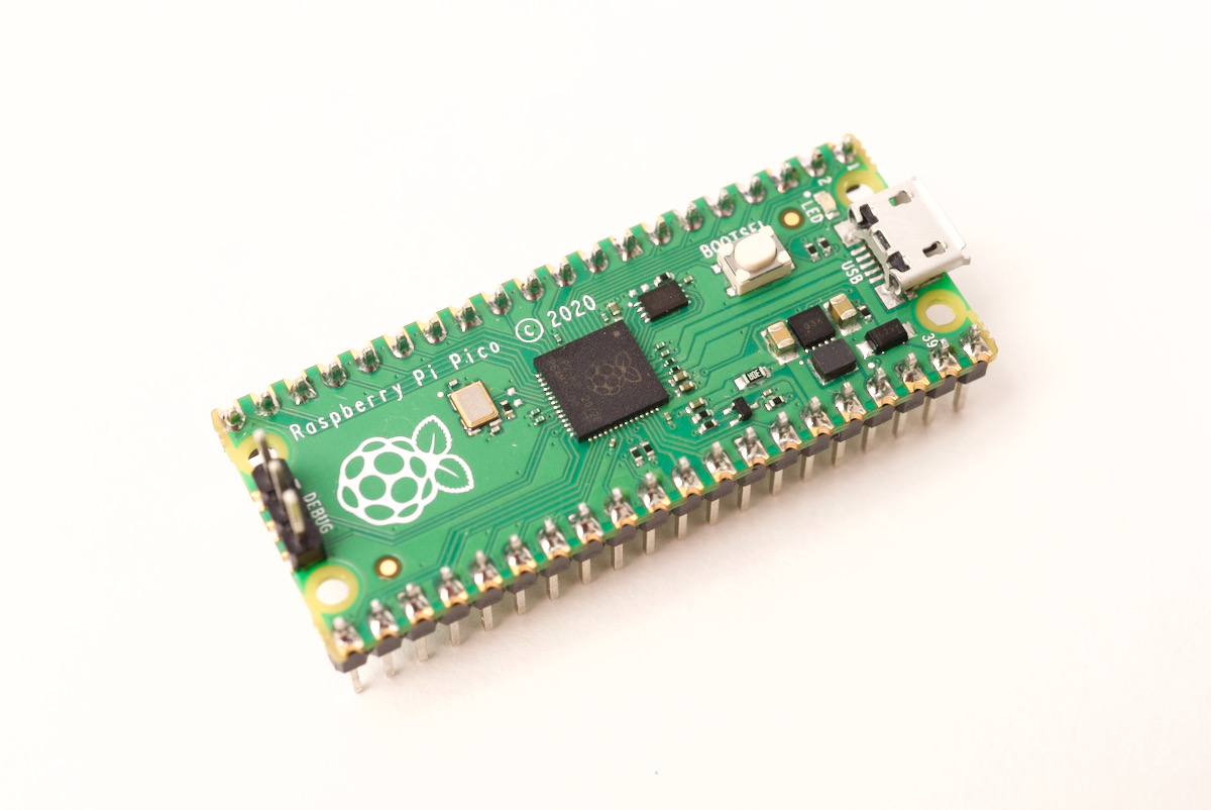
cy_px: 405
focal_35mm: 60
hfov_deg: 33.4
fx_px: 2020
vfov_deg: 22.7
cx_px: 606
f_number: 11
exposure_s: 1/125
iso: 400
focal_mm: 60
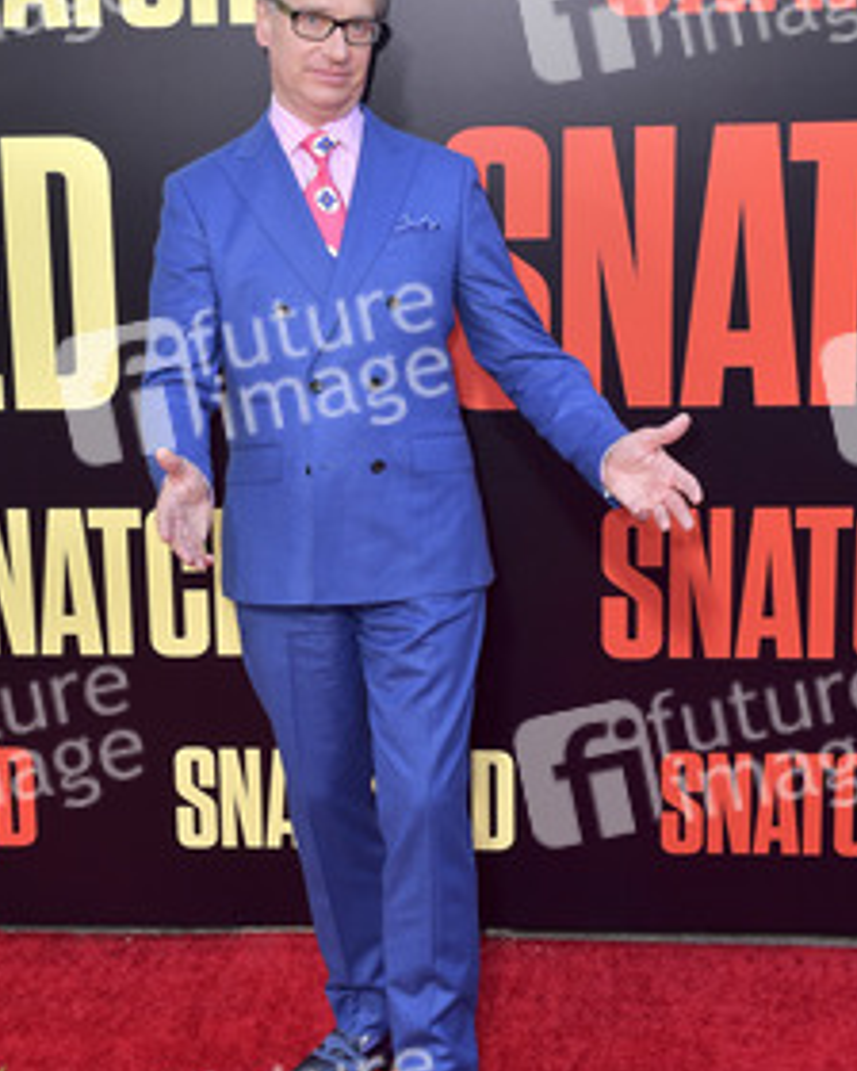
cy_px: 566
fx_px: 1871
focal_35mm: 59
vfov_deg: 31.9
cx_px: 365
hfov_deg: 25.8
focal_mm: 44
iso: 500
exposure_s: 1/320
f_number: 6.3
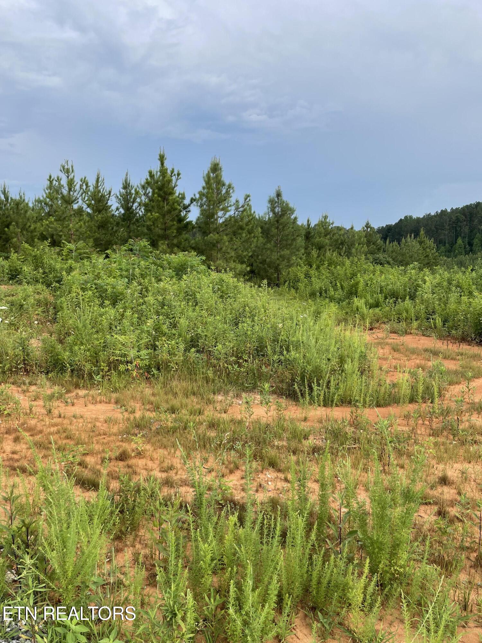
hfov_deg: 53.1
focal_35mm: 26
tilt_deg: -5.2
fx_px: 483
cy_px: 322
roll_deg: +2.1
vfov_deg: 67.3
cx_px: 241
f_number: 1.6
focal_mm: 4.2
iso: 32
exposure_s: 1/1642
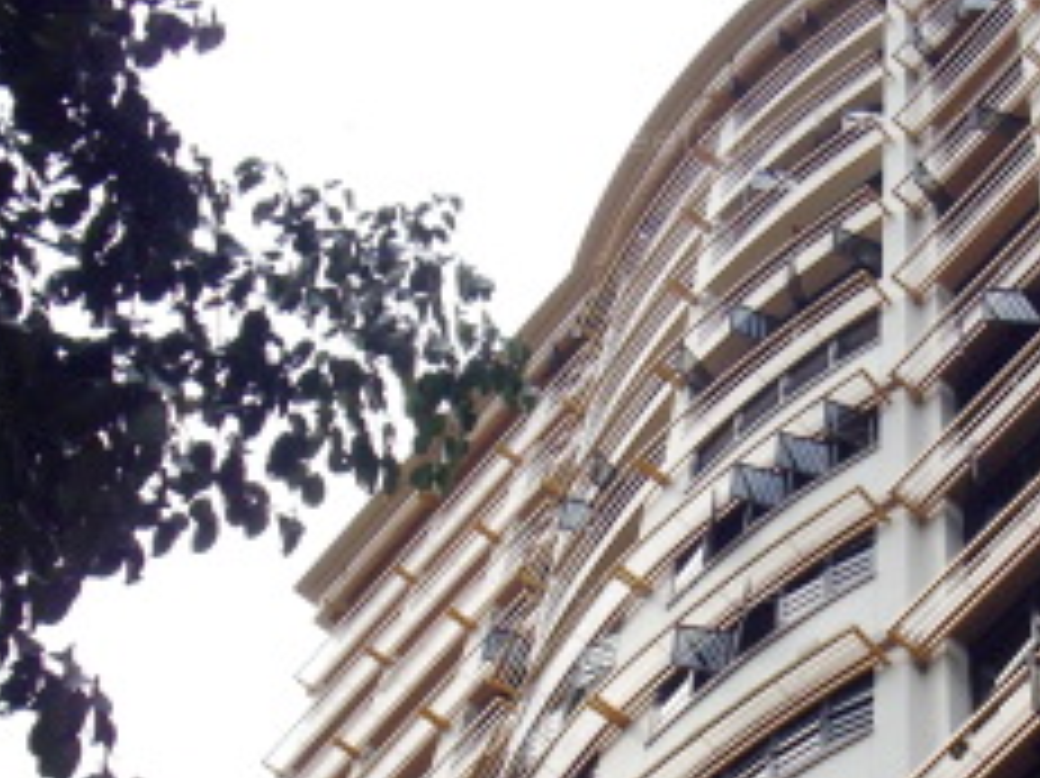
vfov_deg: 16.7
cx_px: 860
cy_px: 594
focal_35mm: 88
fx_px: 2642
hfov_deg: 21.9
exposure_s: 1/200
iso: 80
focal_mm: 6.2
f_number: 5.6
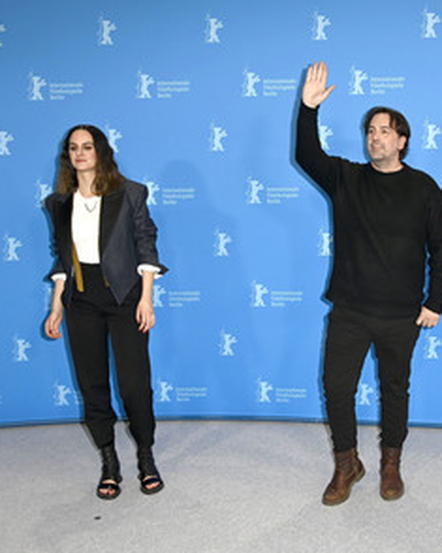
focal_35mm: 46
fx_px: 753
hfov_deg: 31.0
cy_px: 276
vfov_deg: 40.3
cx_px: 411
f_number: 5.6
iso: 800
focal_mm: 32
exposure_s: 1/200
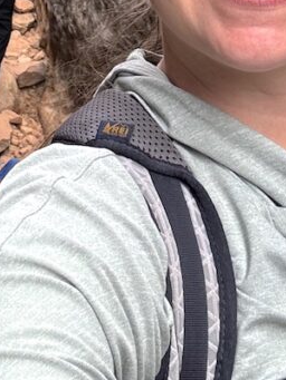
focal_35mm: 90
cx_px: 132
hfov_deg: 16.4
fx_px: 991
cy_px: -101
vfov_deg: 20.1
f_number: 1.9
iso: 32
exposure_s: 1/121
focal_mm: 2.69
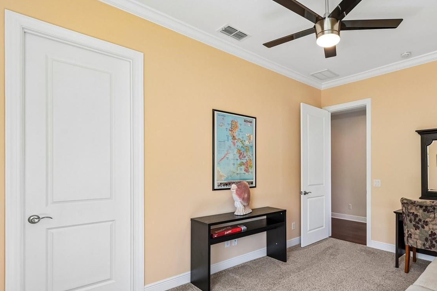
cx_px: 288
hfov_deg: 81.4
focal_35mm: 20
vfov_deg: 61.6
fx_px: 243
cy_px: 167
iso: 400
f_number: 8
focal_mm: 14
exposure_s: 1/40
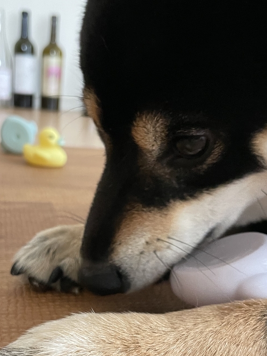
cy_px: 231
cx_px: 96
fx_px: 422
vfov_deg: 45.2
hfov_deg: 34.9
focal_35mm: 41
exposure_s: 1/60
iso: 500
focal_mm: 4.2
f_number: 1.6
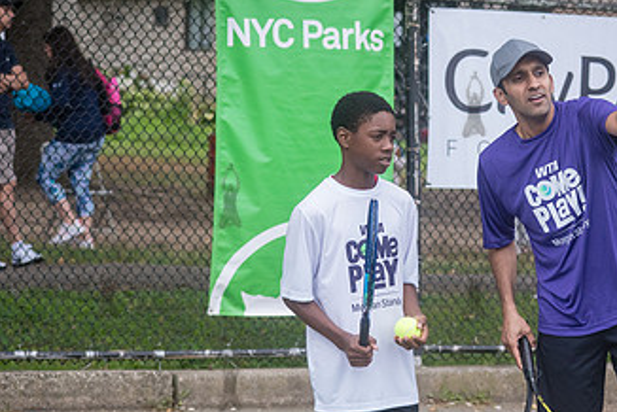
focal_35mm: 184
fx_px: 3156
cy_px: 212
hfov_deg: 11.1
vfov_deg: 7.5
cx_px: 511
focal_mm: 86
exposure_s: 1/2500
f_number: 5
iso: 1250
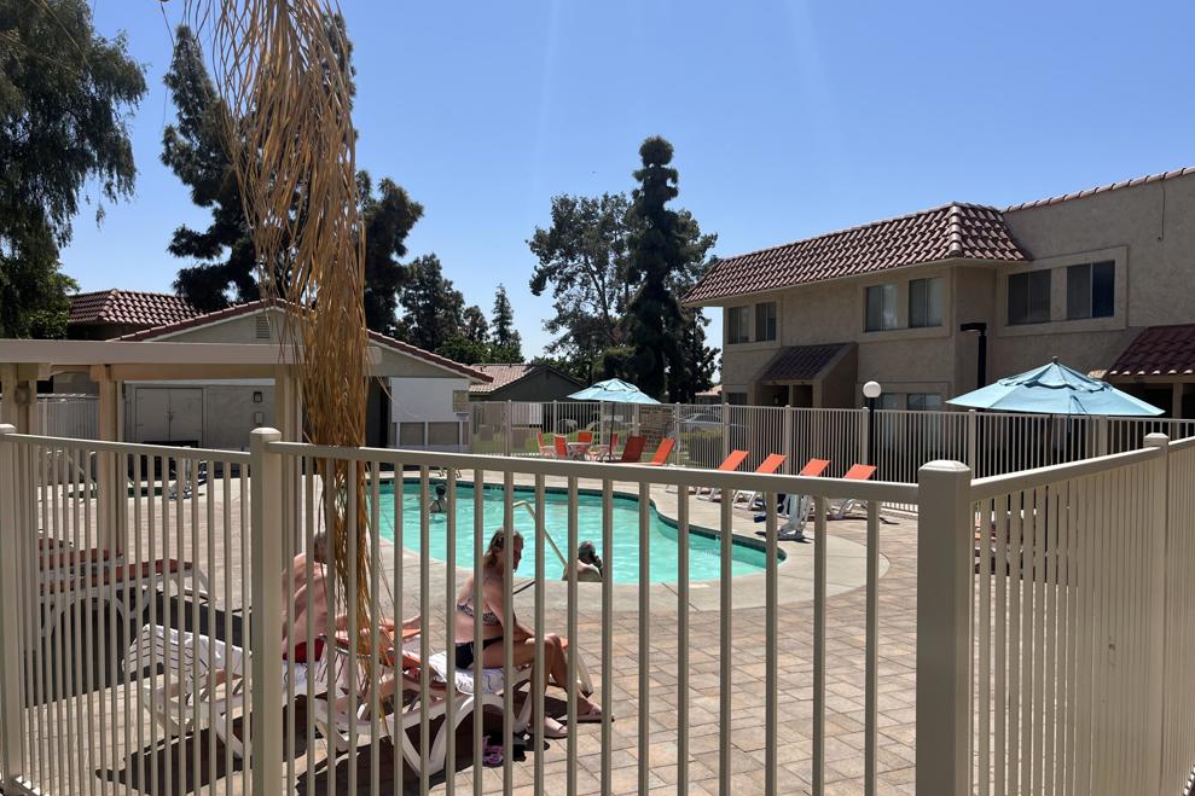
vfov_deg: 46.4
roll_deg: -0.3
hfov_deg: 65.5
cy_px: 403
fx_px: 929
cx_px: 608
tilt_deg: -1.4
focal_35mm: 28
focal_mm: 5.1
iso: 50
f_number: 1.6
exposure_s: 1/5076
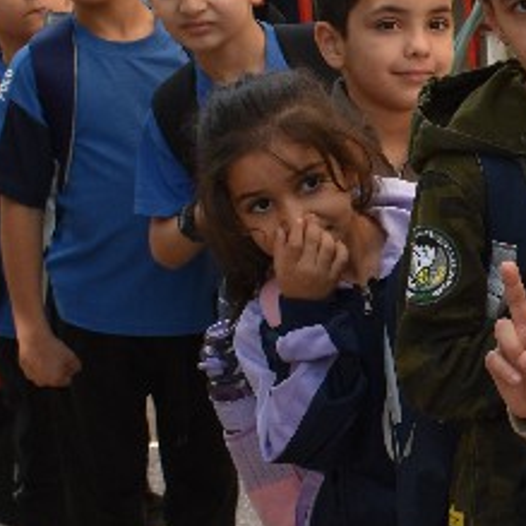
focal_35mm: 143
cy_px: 293
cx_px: 749
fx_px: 2458
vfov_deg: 12.2
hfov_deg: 11.8
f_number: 7.1
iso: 200
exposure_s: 1/320
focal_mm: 24
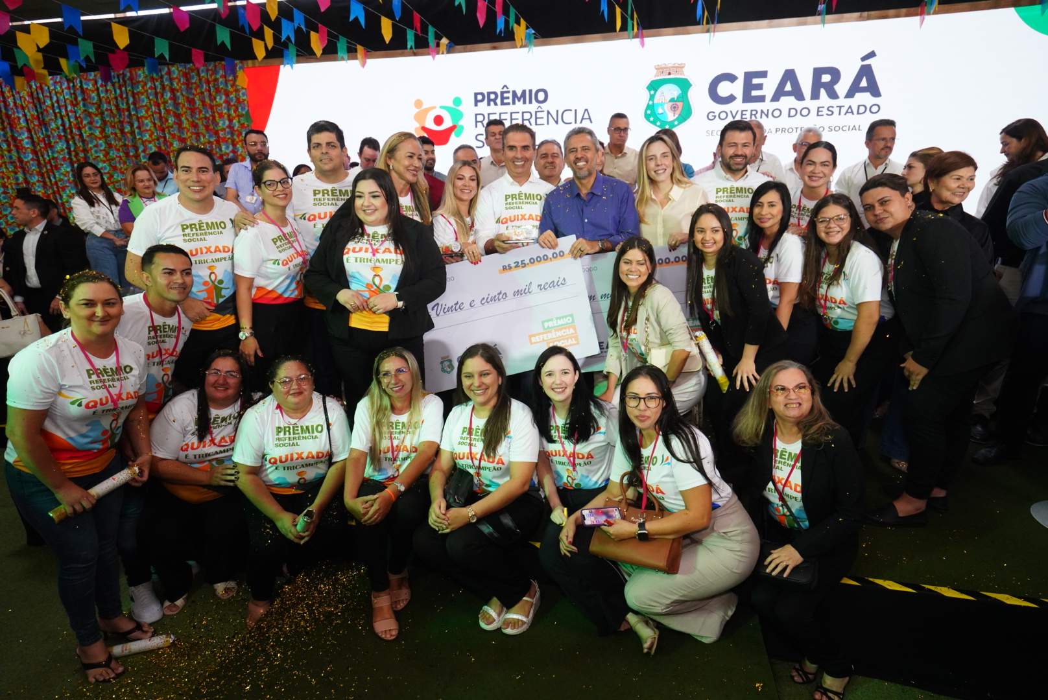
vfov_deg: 64.6
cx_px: 524
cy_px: 350
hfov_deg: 86.9
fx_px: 553
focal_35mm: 19
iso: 5000
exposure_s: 1/160
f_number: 5
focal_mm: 19
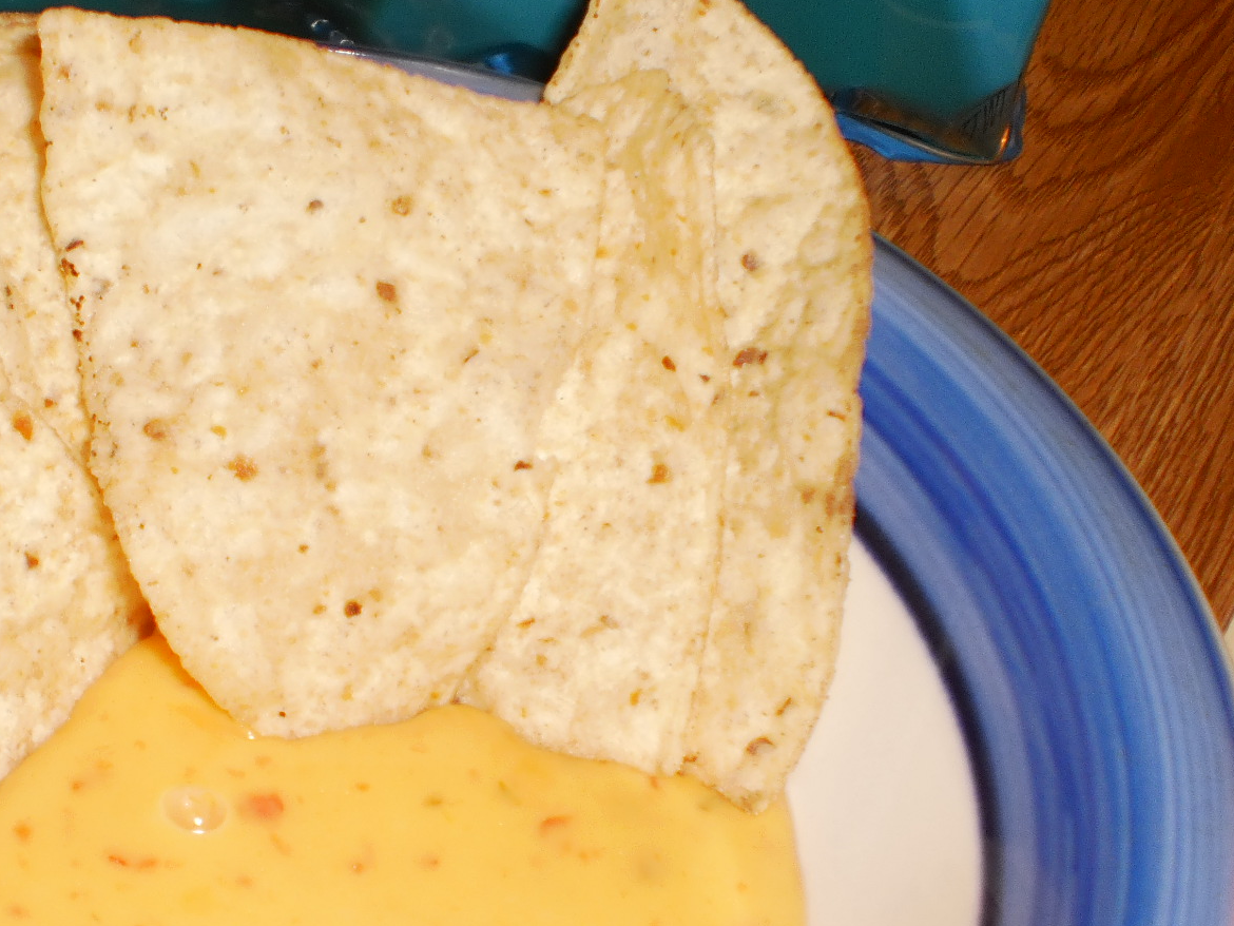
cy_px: 618
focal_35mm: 63
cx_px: 227
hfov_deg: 29.9
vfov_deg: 23.2
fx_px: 2246
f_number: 3.1
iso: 125
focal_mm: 6.3
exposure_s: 1/30
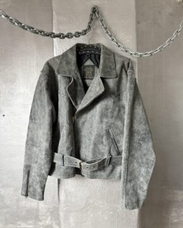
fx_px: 176
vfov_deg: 66.0
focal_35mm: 26
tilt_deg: -1.6
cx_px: 89
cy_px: 113
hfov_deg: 55.0
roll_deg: -0.9
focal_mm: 6.76
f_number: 1.78
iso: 800
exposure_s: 1/60
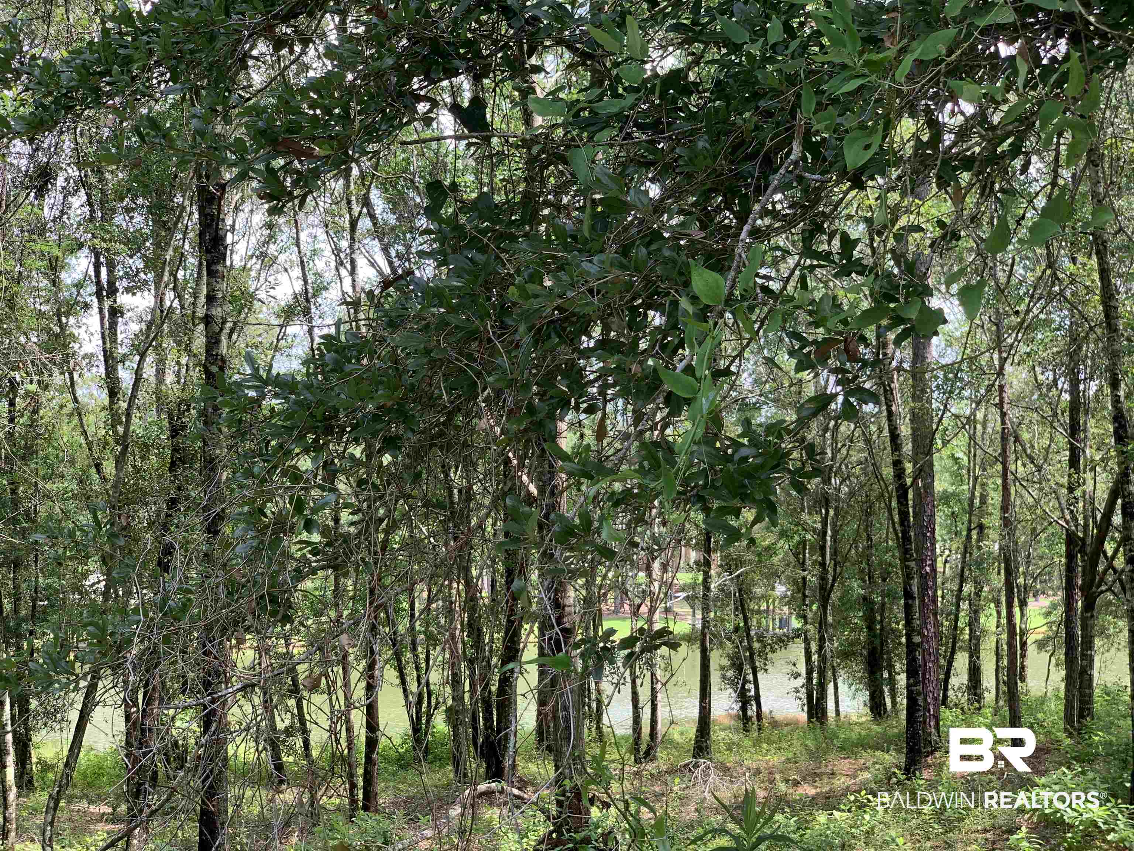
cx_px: 567
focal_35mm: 52
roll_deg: -0.3
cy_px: 426
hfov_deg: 36.8
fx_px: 1703
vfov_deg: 28.0
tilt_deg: +4.7
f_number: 2.4
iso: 16
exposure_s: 1/101
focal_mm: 6
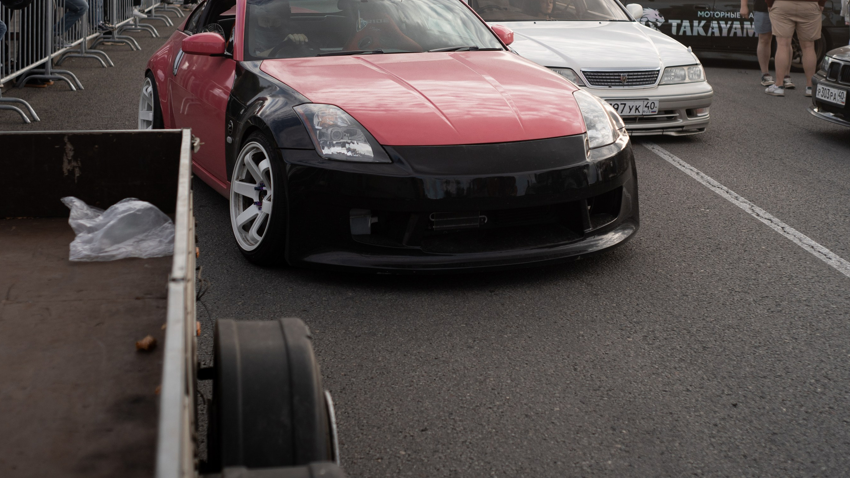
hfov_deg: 37.2
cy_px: 134
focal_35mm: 56
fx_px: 1262
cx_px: 424
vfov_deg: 21.3
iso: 100
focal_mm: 35
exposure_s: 1/1600
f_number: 2.2
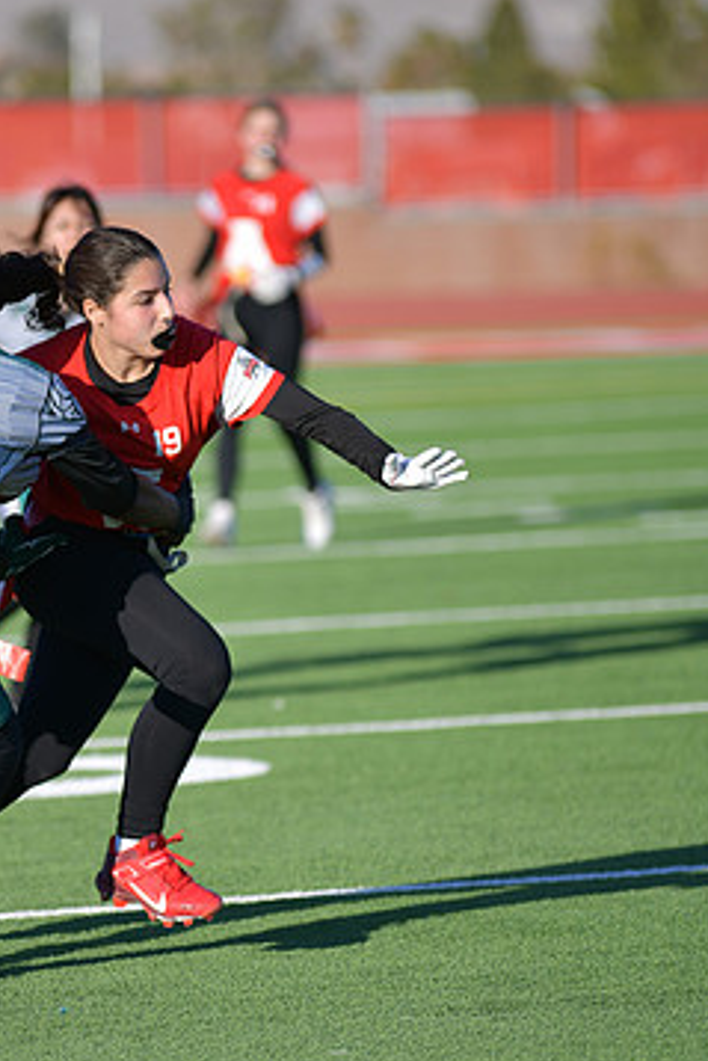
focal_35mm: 324
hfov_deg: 4.2
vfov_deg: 6.4
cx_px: 161
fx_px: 9548
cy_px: 634
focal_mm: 200
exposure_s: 1/1600
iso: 80
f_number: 2.8
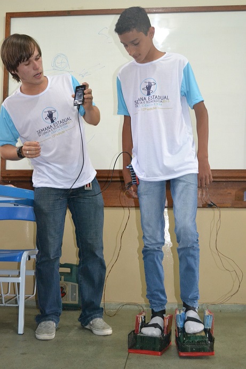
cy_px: 184
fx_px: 461
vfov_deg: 43.6
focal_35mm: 45
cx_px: 123
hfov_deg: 29.9
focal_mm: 30
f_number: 4.5
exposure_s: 1/60
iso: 2800
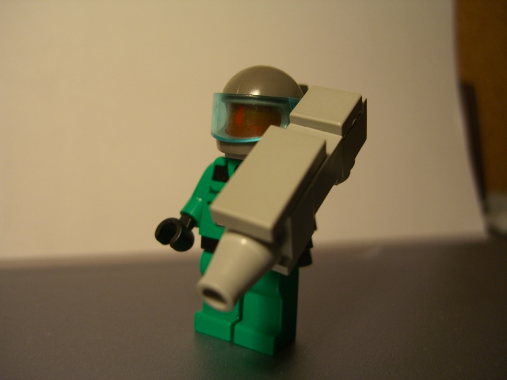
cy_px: 190
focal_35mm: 38
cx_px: 254
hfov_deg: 49.0
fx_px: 557
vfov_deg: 37.7
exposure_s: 1/60
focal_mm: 7.9
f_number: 2.8
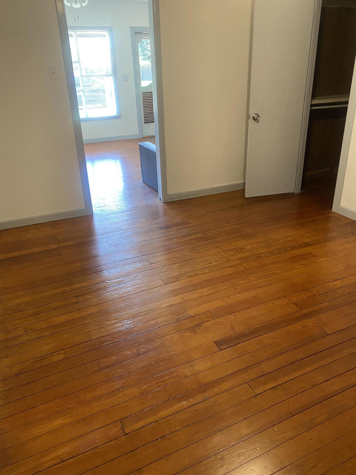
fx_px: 357
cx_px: 178
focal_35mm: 26
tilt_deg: -25.5
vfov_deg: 67.3
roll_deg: +2.8
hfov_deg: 53.1
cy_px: 238
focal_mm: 4.25
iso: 200
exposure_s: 1/60
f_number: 1.8
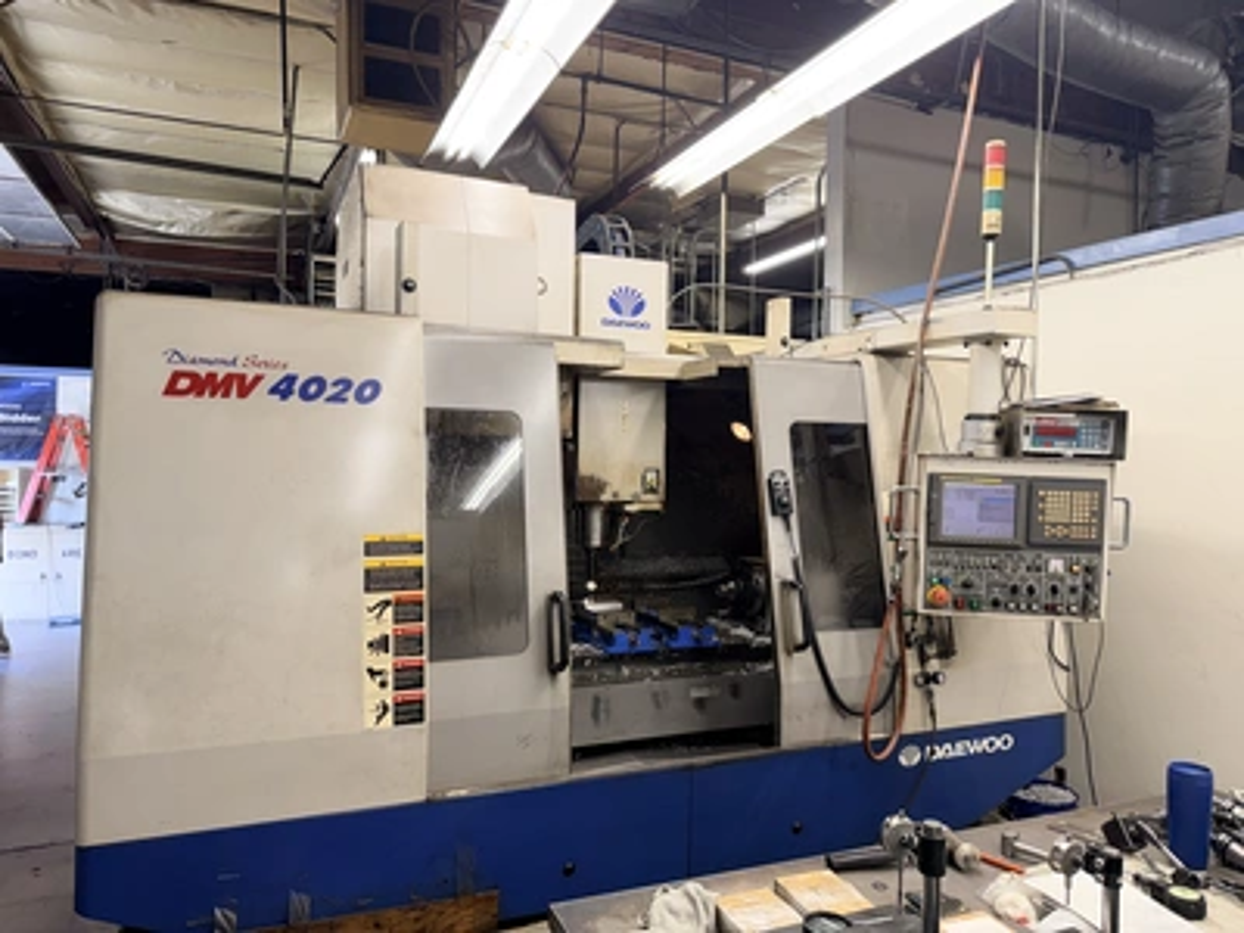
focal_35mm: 24
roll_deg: -0.6
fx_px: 862
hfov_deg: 71.6
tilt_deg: +4.1
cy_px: 466
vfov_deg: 56.8
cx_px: 622
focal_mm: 6.76
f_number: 1.78
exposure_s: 1/120
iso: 100
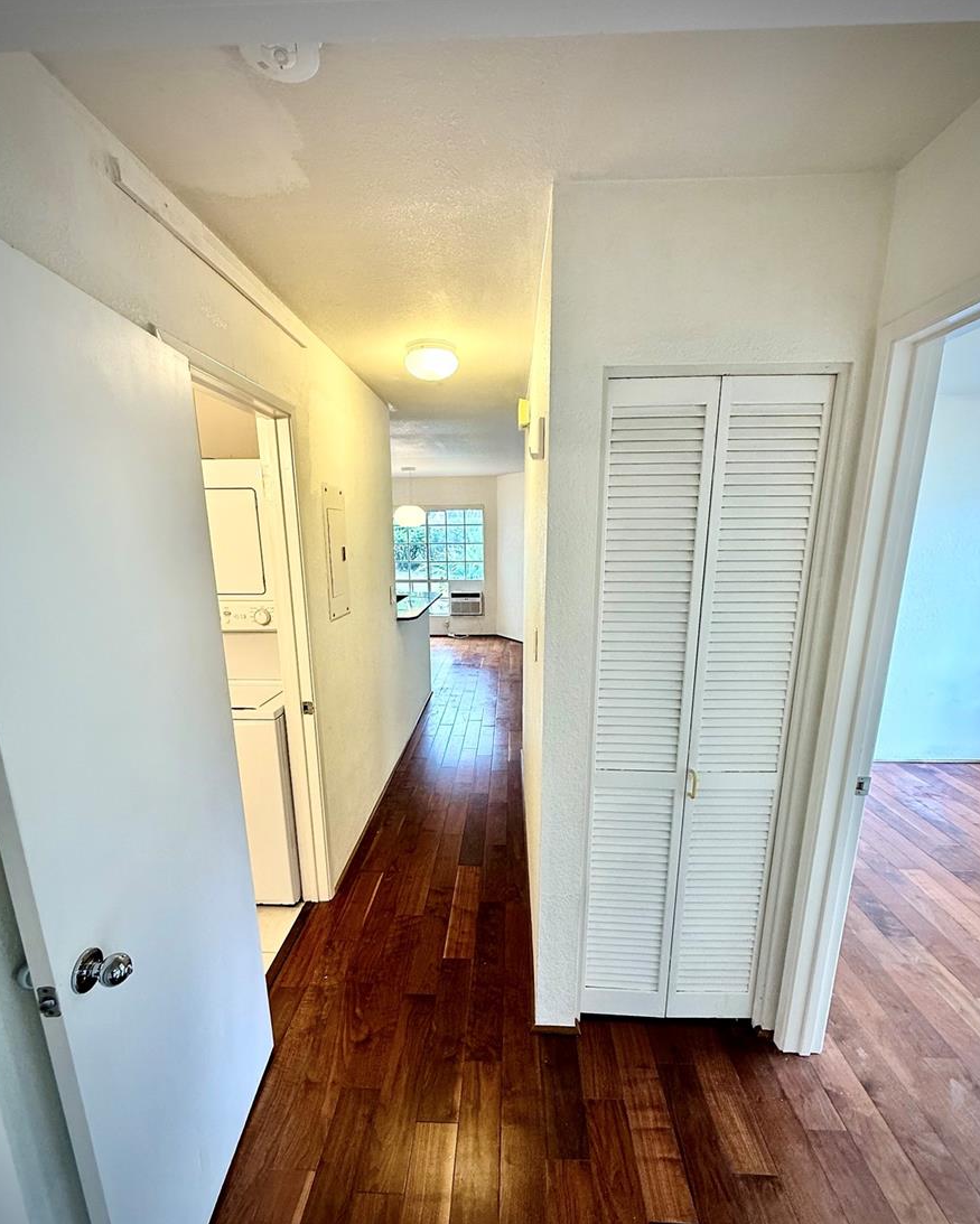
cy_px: 661
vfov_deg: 96.6
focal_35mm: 15
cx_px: 491
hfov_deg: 84.1
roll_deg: +0.0
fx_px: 544
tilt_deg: -13.3
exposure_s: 1/100
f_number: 2.2
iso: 125
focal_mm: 2.22
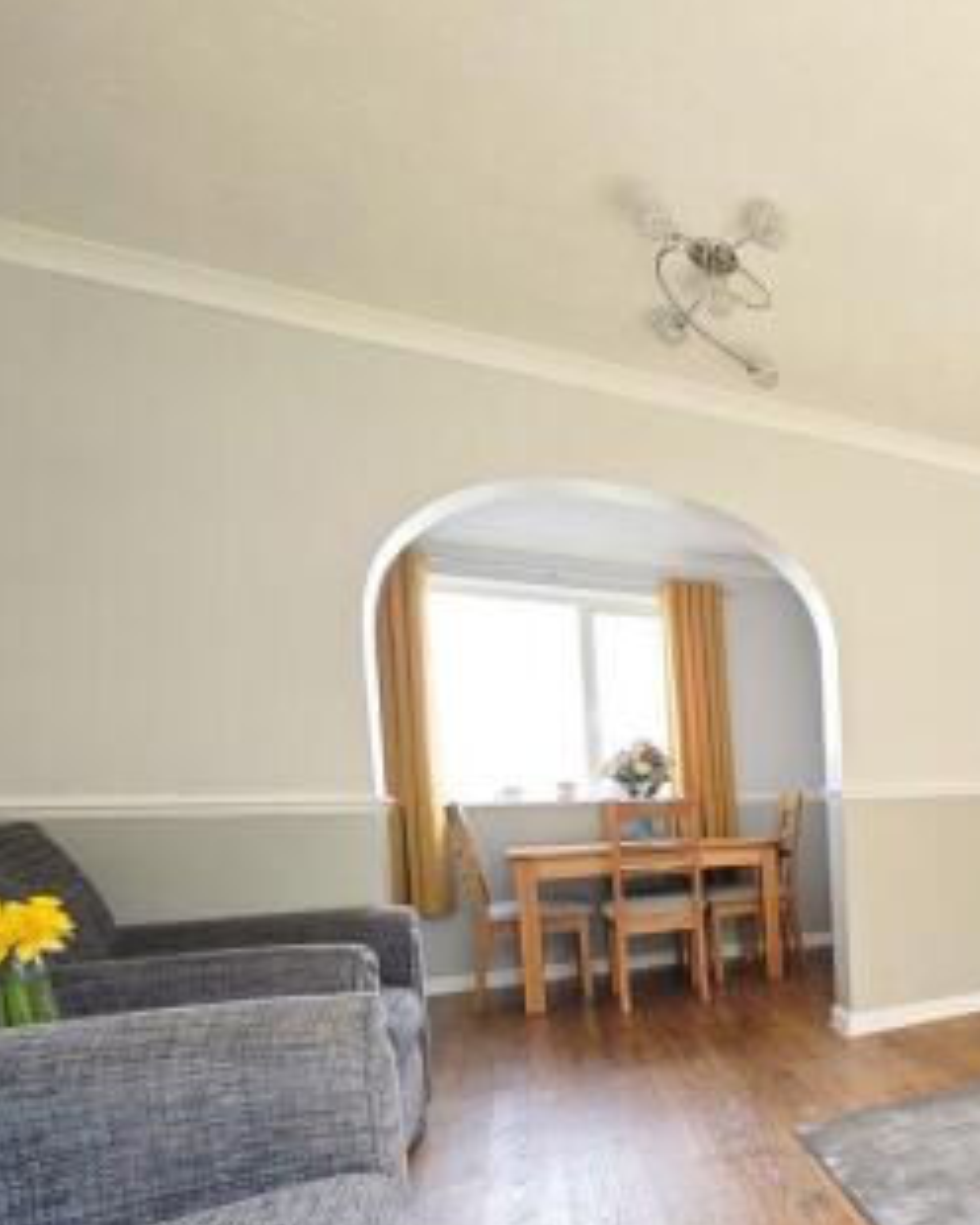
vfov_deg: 72.1
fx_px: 798
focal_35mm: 22
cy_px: 848
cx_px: 1045
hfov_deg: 48.0
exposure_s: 1/70.7
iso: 50
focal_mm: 2.03
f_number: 1.8
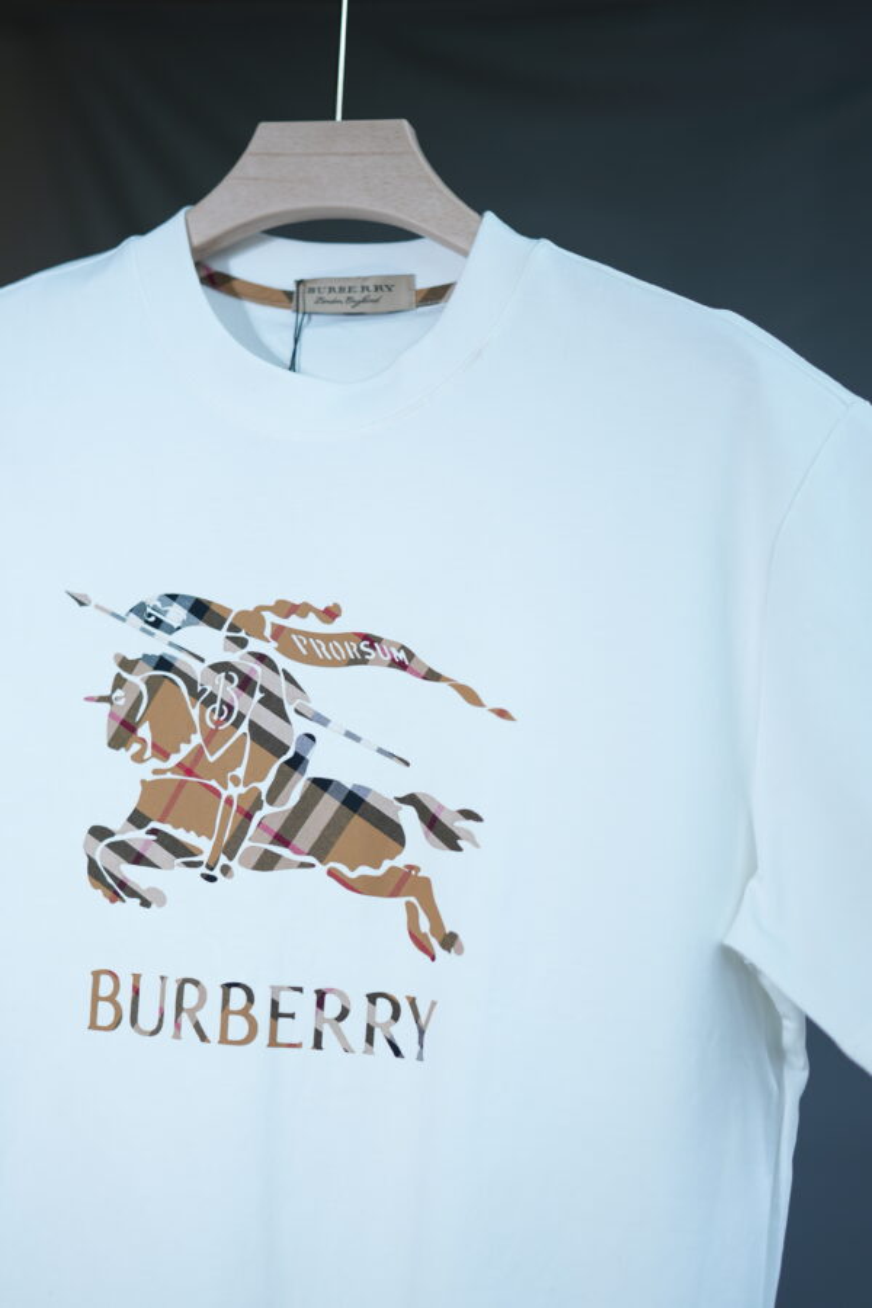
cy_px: 654
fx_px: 1889
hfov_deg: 26.0
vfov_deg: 38.2
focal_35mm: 52
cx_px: 436
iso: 100
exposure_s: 1/800
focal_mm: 35
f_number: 1.4
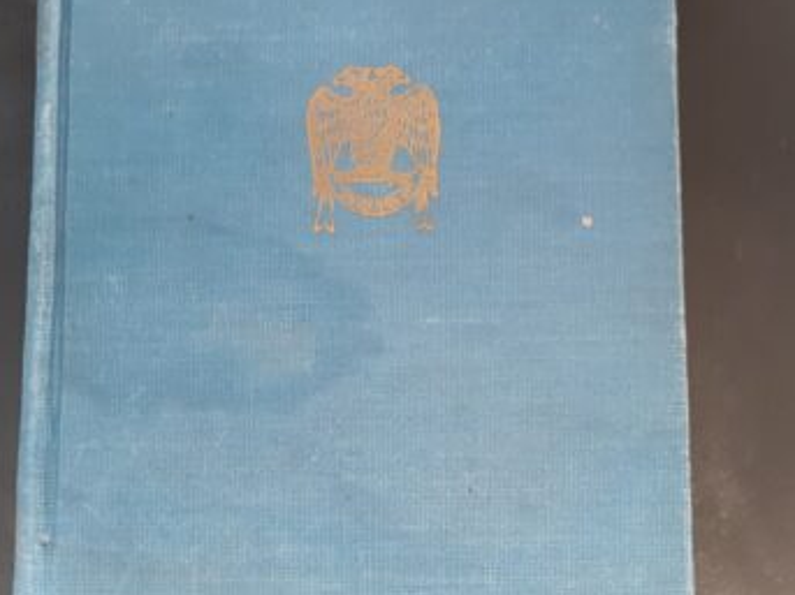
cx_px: 399
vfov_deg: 29.4
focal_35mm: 49
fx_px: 1125
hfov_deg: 38.9
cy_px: 176
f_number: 1.7
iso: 160
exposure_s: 1/50
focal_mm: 3.7
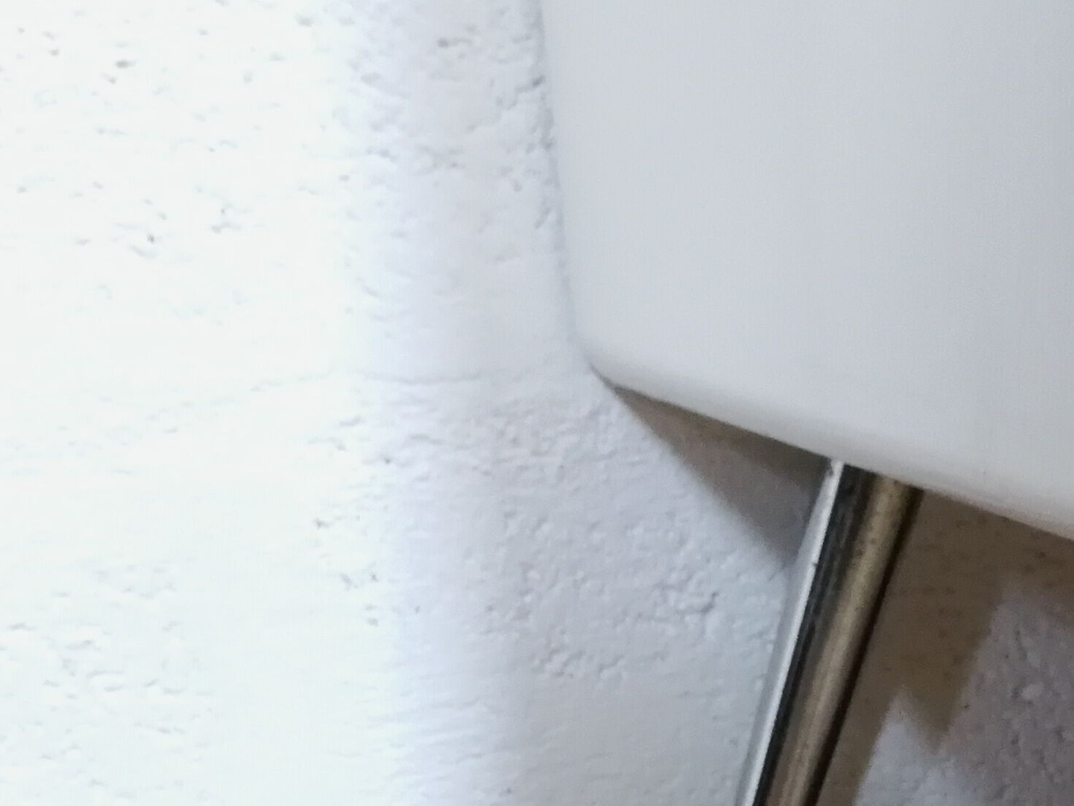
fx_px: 2265
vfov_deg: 18.8
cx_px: 1340
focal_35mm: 73
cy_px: 1037
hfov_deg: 23.9
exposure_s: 1/33.3
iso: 250
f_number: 2.2
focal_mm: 3.95
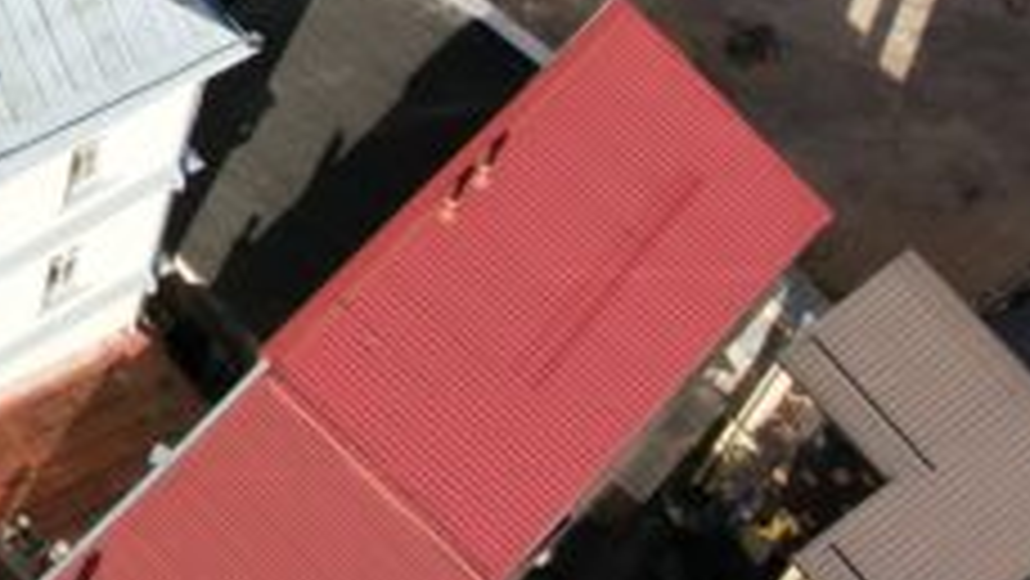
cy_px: -155
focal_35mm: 103
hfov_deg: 19.3
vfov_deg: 11.5
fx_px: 2814
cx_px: -288
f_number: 2.8
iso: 100
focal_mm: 8.38
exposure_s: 1/1250
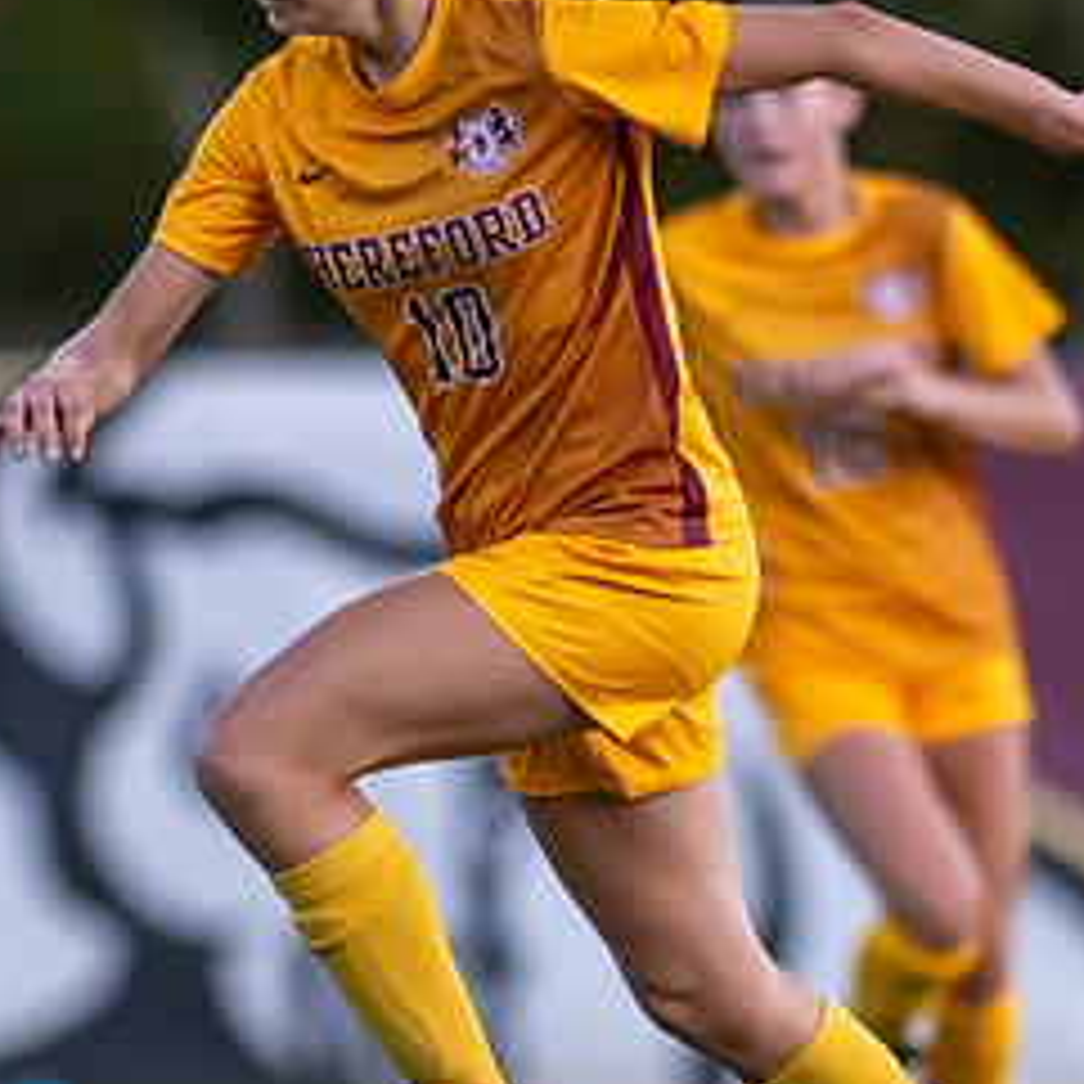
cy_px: 936
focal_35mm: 1035
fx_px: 36669
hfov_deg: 1.7
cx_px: 459
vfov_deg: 1.7
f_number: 2.8
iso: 1800
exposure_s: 1/1600
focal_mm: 300
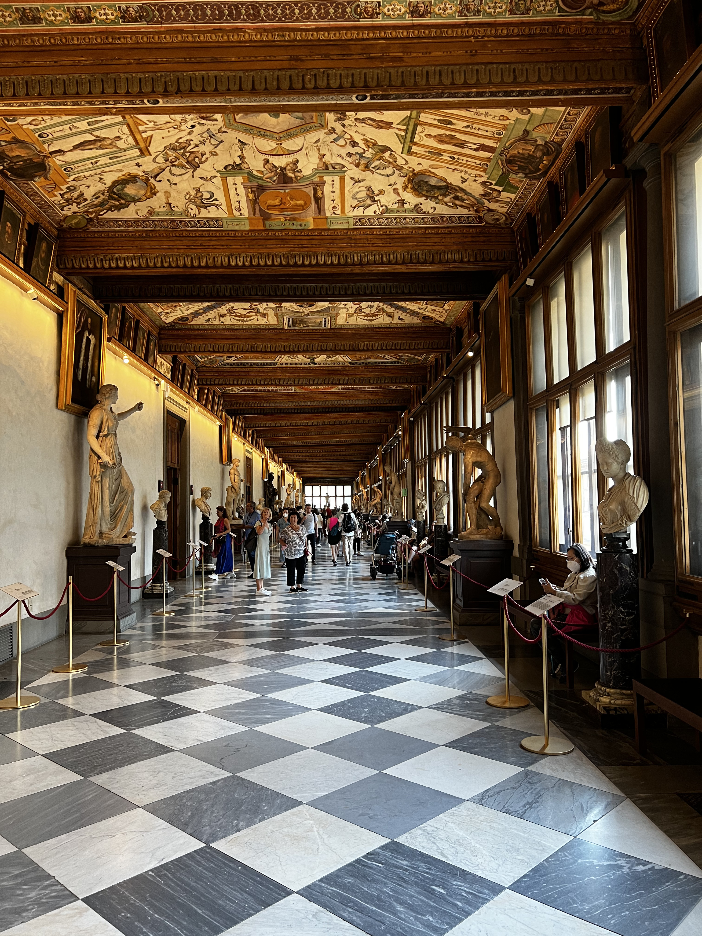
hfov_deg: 53.1
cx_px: 351
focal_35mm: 26
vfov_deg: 67.3
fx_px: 703
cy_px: 468
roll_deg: +0.8
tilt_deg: +2.8
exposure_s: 1/61
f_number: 1.5
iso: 125
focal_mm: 5.7
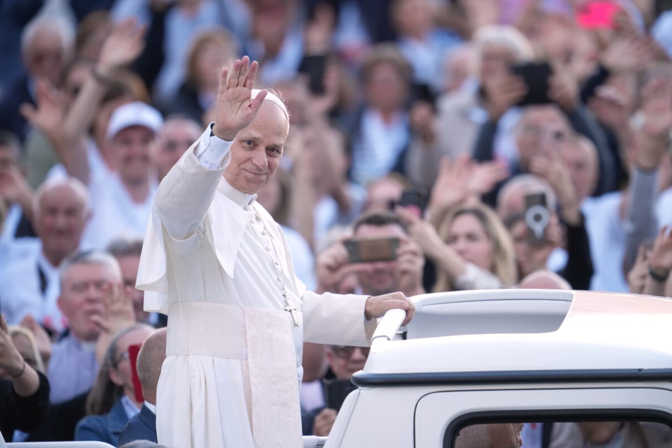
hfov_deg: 3.7
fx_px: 10453
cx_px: 336
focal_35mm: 560
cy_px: 224
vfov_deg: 2.5
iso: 1000
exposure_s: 1/500
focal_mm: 560
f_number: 4
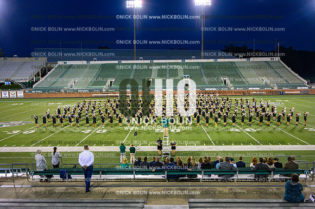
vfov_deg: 40.5
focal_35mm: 32
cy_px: 104
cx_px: 158
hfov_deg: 58.0
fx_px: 284
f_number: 4
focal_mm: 32.5
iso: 4000
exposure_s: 1/1000
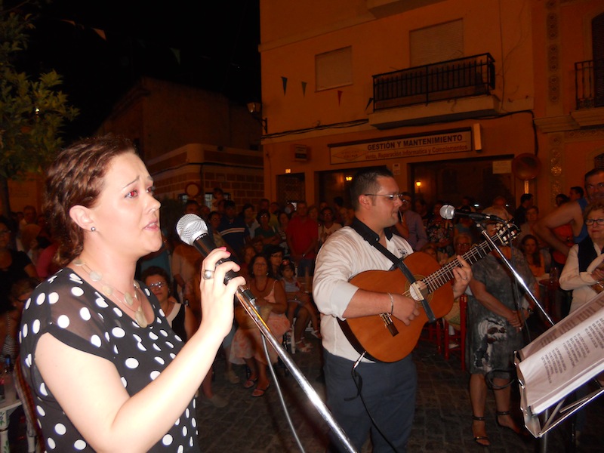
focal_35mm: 27
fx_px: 471
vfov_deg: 51.4
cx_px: 302
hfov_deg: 65.3
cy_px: 226
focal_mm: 4.9
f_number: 3.2
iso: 200
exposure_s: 1/25
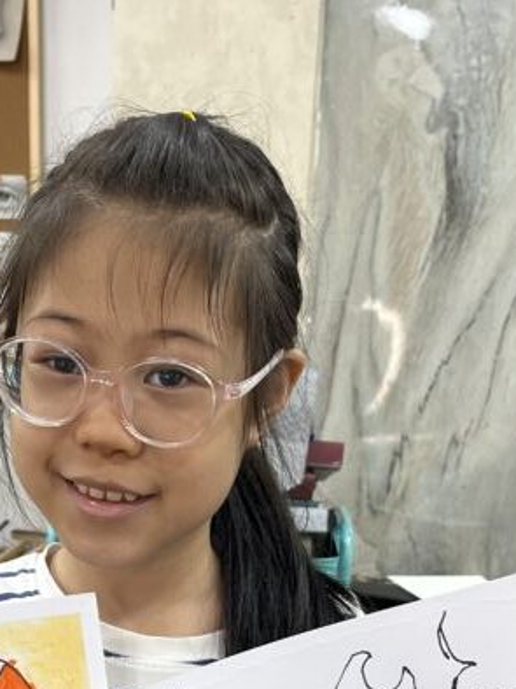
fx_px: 1313
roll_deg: -0.8
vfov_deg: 28.1
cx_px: 131
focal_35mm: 66
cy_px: 647
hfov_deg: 22.0
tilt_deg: -16.4
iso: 80
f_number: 1.6
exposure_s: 1/100
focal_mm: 5.1
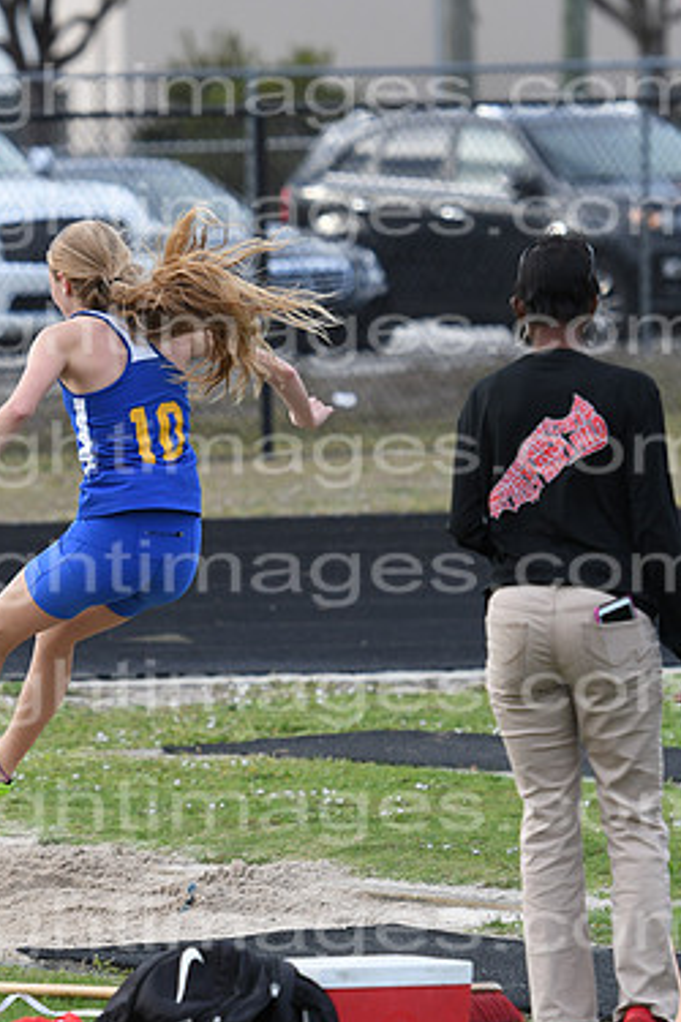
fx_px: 9555
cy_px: 514
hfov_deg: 4.1
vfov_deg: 6.1
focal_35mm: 337
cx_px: 98
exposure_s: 1/1600
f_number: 4
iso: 400
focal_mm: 145
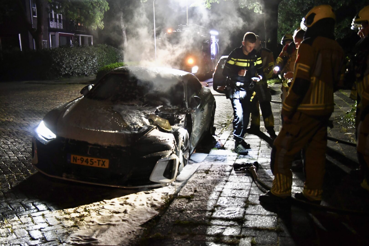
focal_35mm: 40
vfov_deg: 33.4
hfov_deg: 48.5
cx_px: 184
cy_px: 123
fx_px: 410
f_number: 3.5
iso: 3200
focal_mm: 27
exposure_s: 1/100
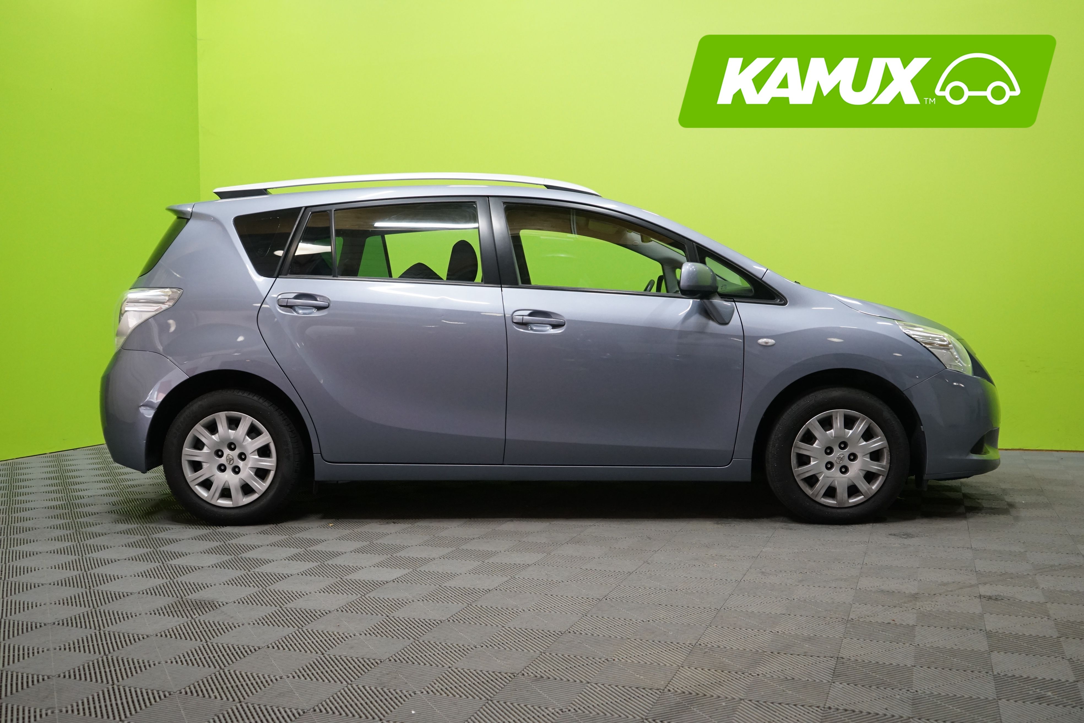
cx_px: 542
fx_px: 1054
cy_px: 362
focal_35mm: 35
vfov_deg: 37.9
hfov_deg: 54.4
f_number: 4.5
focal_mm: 35
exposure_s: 1/200
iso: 2000
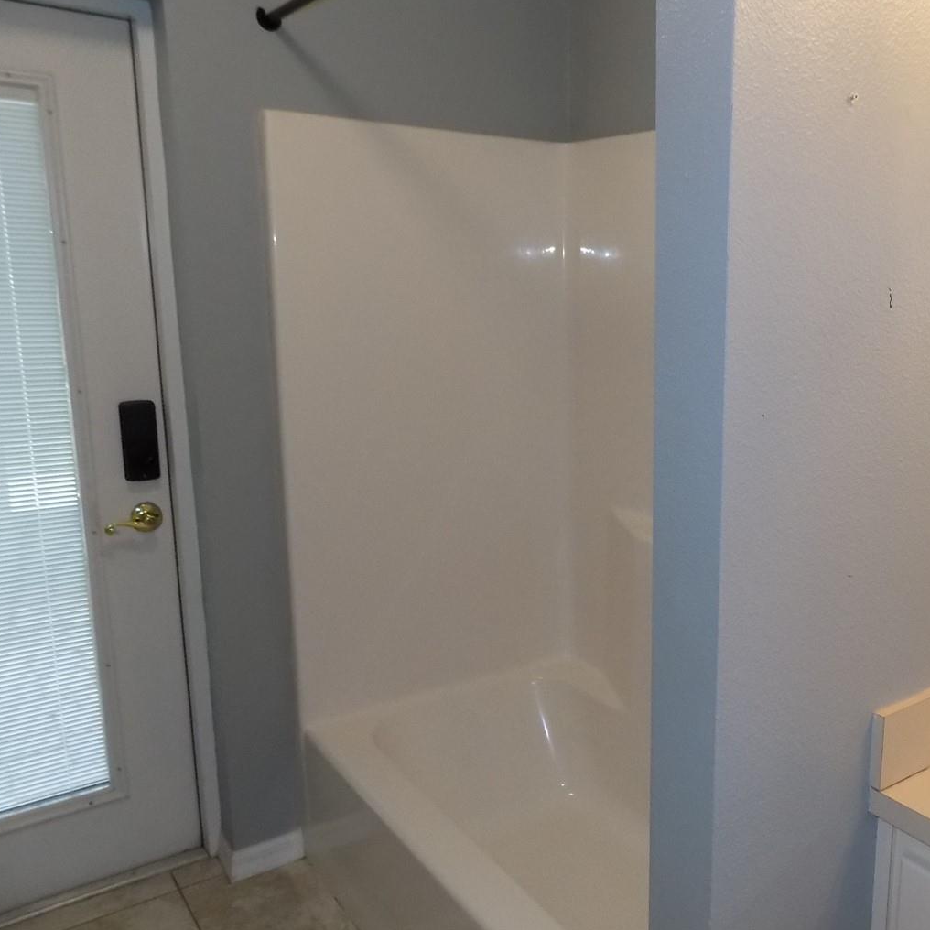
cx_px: 719
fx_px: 973
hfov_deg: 48.7
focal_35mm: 32
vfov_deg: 51.1
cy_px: 471
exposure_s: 1/30
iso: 320
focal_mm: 4
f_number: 3.1
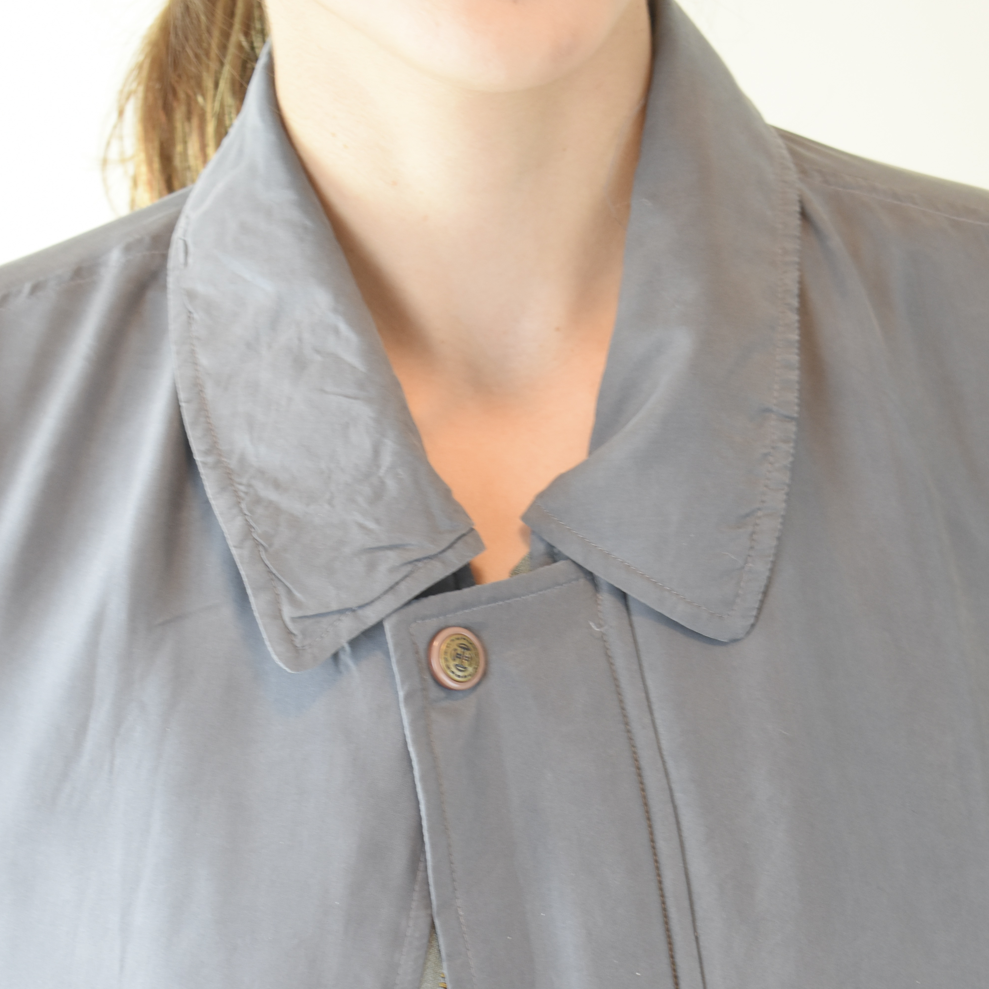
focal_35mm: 92
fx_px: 2974
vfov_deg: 18.8
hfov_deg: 18.9
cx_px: 494
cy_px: 728
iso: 900
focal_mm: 48
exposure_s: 1/60
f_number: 5.3
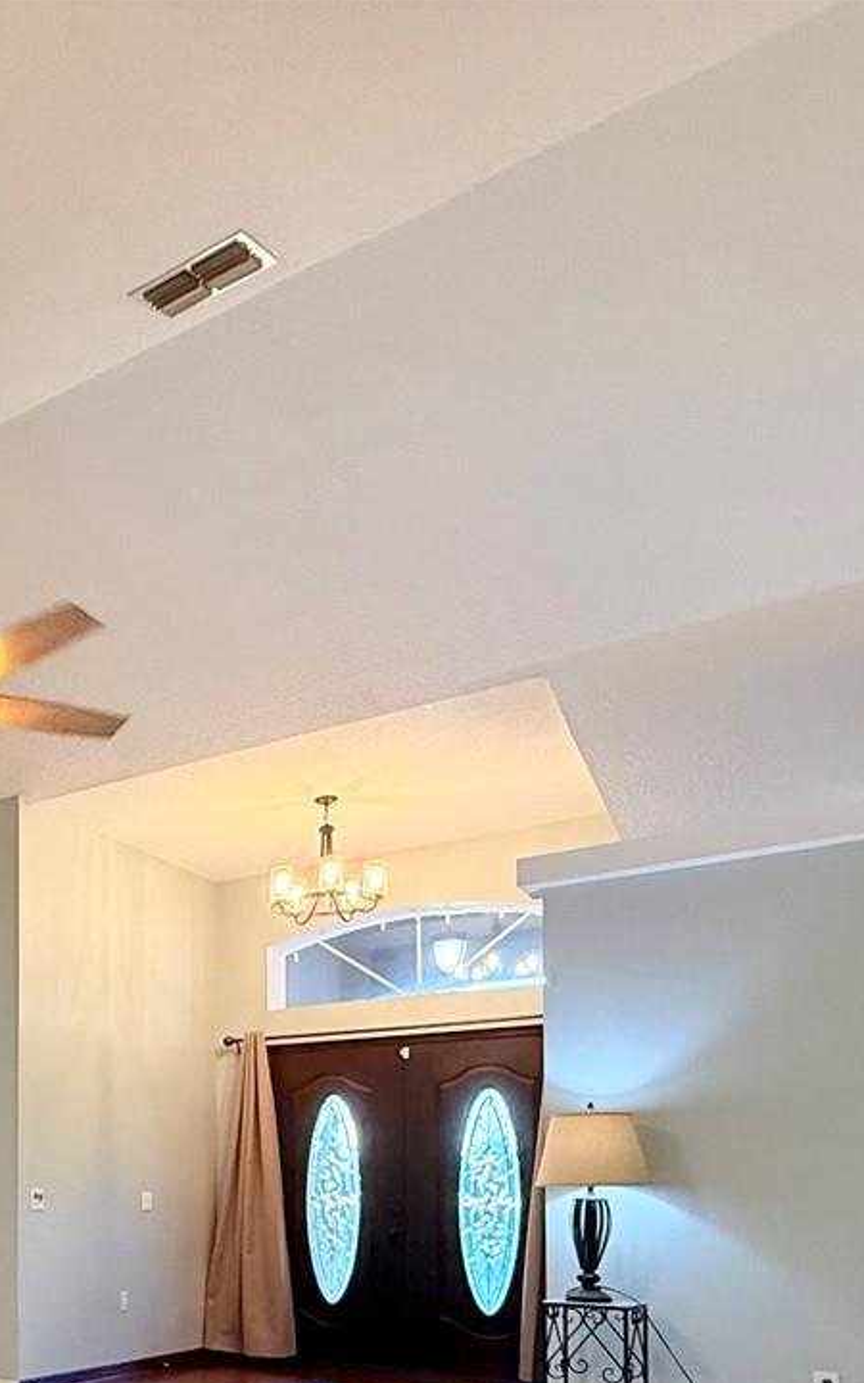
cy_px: 1149
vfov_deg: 53.4
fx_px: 1243
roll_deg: -0.7
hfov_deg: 32.7
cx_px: -129
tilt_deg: +2.7
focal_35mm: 33
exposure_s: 1/120
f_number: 2.2
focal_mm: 2.22
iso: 320
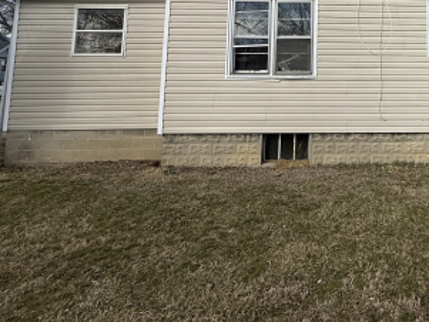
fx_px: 384
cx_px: 393
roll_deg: -0.2
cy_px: 36
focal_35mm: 31
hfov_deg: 51.0
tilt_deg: +5.7
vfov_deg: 42.0
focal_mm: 2.22
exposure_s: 1/2024
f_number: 2.2
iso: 50
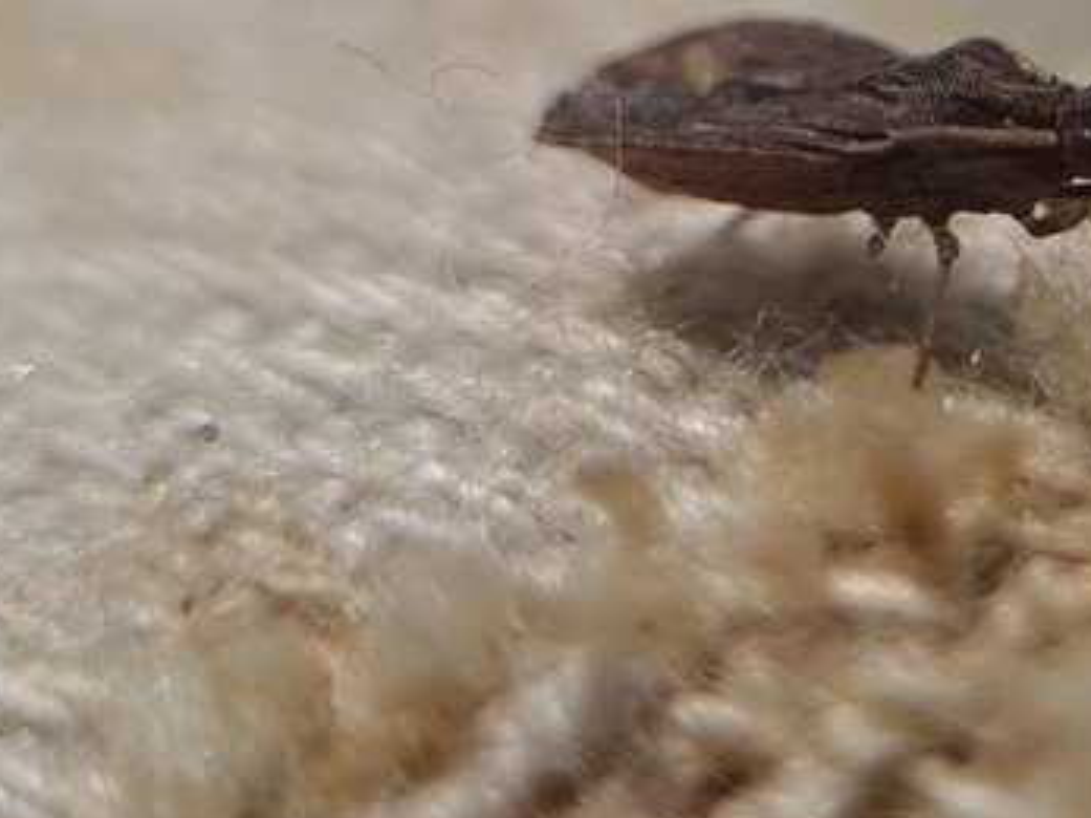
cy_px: 148
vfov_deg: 29.5
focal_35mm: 48
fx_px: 1512
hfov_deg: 38.1
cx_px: 883
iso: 50
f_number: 1.8
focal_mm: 5.4
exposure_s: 1/10000
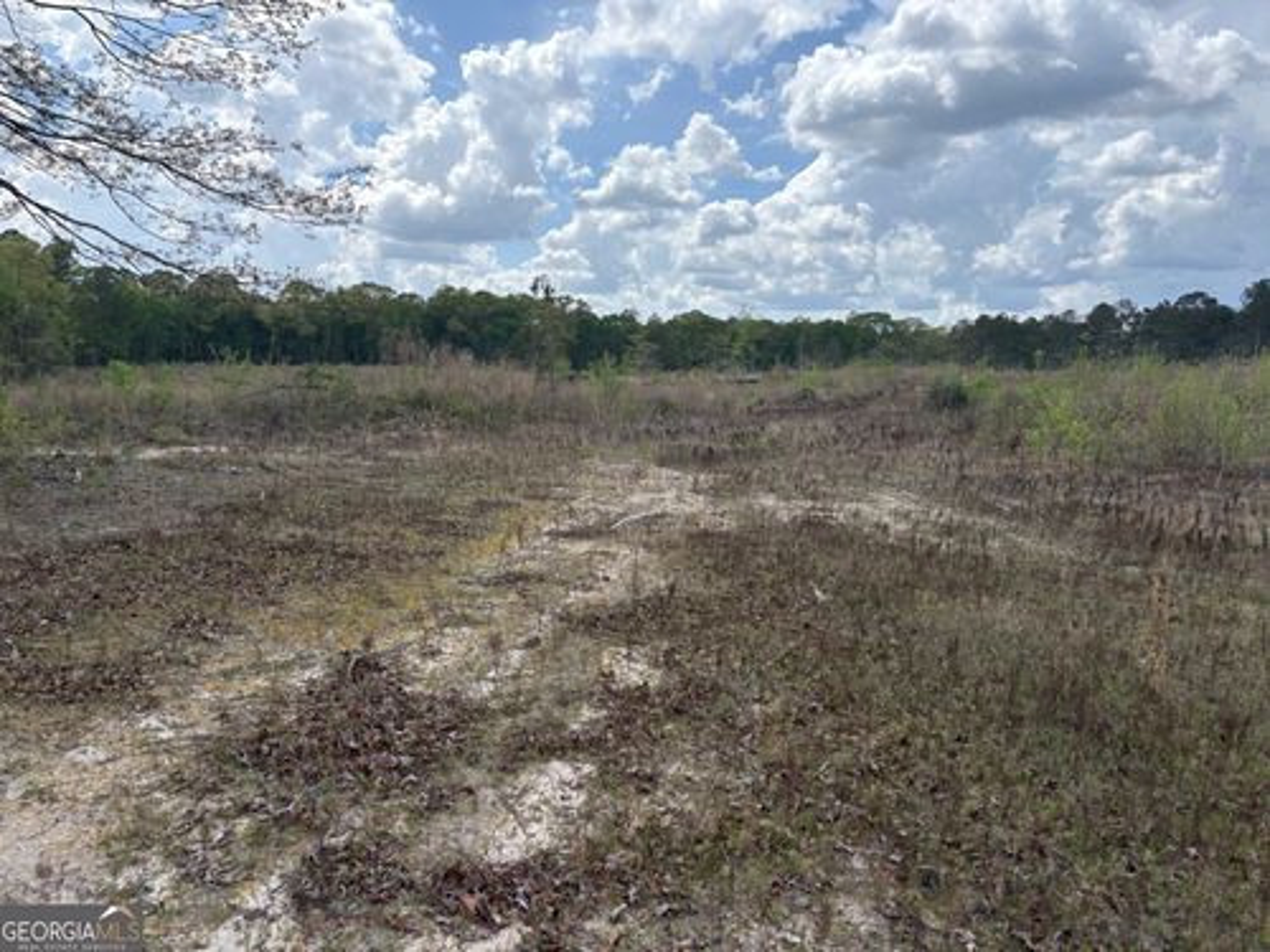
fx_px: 954
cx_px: 635
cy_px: 476
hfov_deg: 67.3
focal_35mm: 26
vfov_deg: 53.1
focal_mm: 5.96
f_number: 1.6
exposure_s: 1/3623
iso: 50
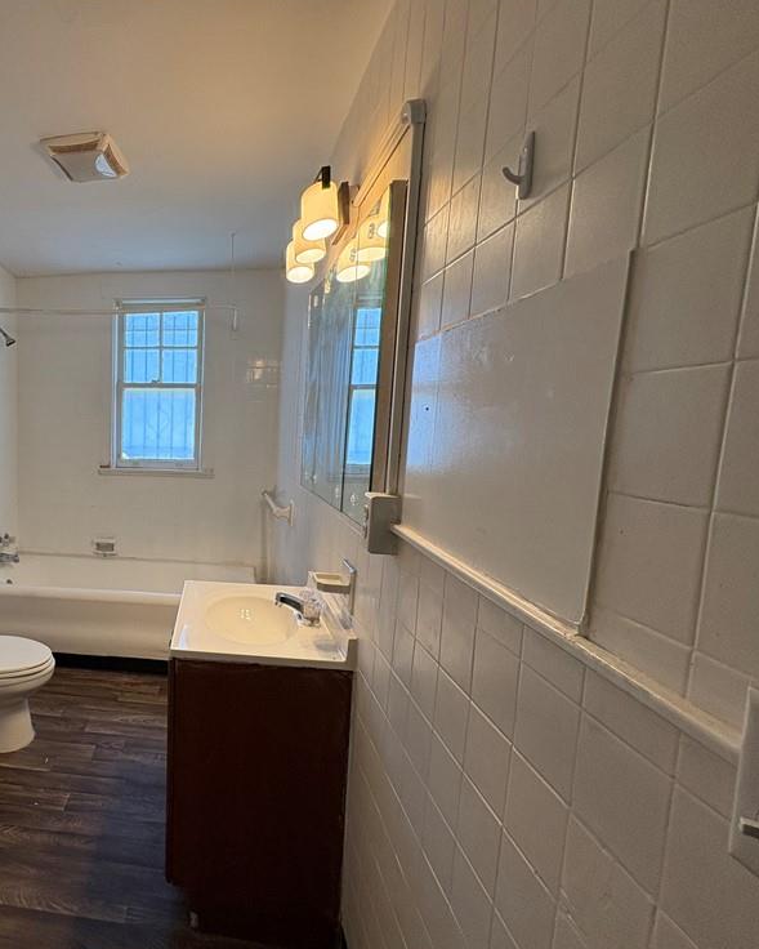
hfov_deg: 64.1
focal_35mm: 19
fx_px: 533
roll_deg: -1.4
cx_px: 143
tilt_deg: -6.0
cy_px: 485
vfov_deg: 83.3
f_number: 2.2
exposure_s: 1/120
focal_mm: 2.22
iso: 200
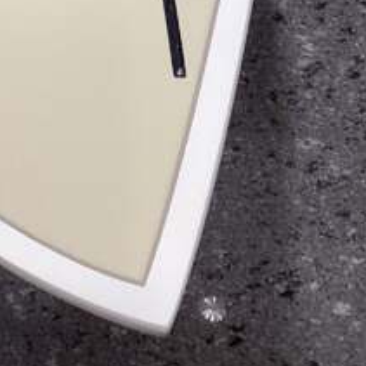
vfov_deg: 14.9
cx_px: -38
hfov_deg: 16.2
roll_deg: +0.0
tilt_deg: -41.3
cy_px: -262
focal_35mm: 104
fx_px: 1244
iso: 50
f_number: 2.4
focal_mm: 3.3
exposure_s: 1/60
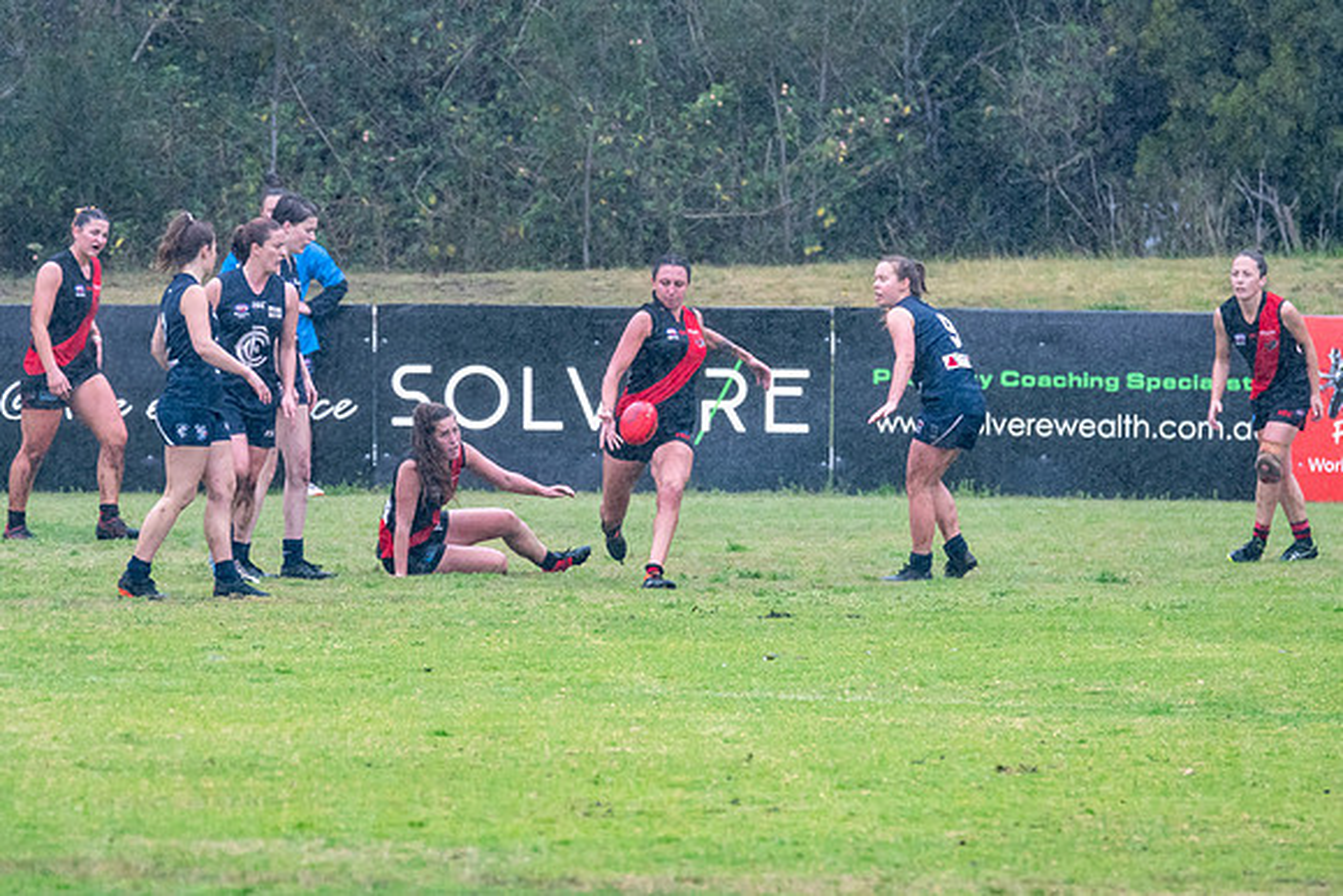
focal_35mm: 723
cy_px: 463
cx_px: 690
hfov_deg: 2.9
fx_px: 26962
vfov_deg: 1.9
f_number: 7.1
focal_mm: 460
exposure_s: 1/1000
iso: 1250
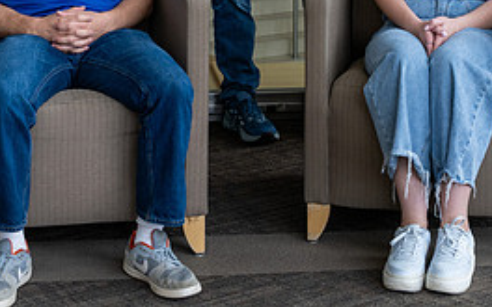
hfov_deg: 19.5
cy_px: -179
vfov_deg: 11.6
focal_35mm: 107
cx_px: 241
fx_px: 1435
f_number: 5
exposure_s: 1/125
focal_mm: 32.5
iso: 250
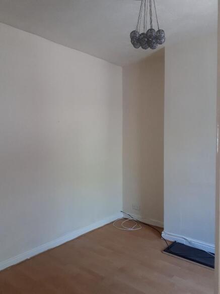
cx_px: 110
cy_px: 147
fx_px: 229
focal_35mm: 27
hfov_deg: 51.3
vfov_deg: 65.3
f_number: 1.9
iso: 160
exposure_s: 1/33
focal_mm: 3.6
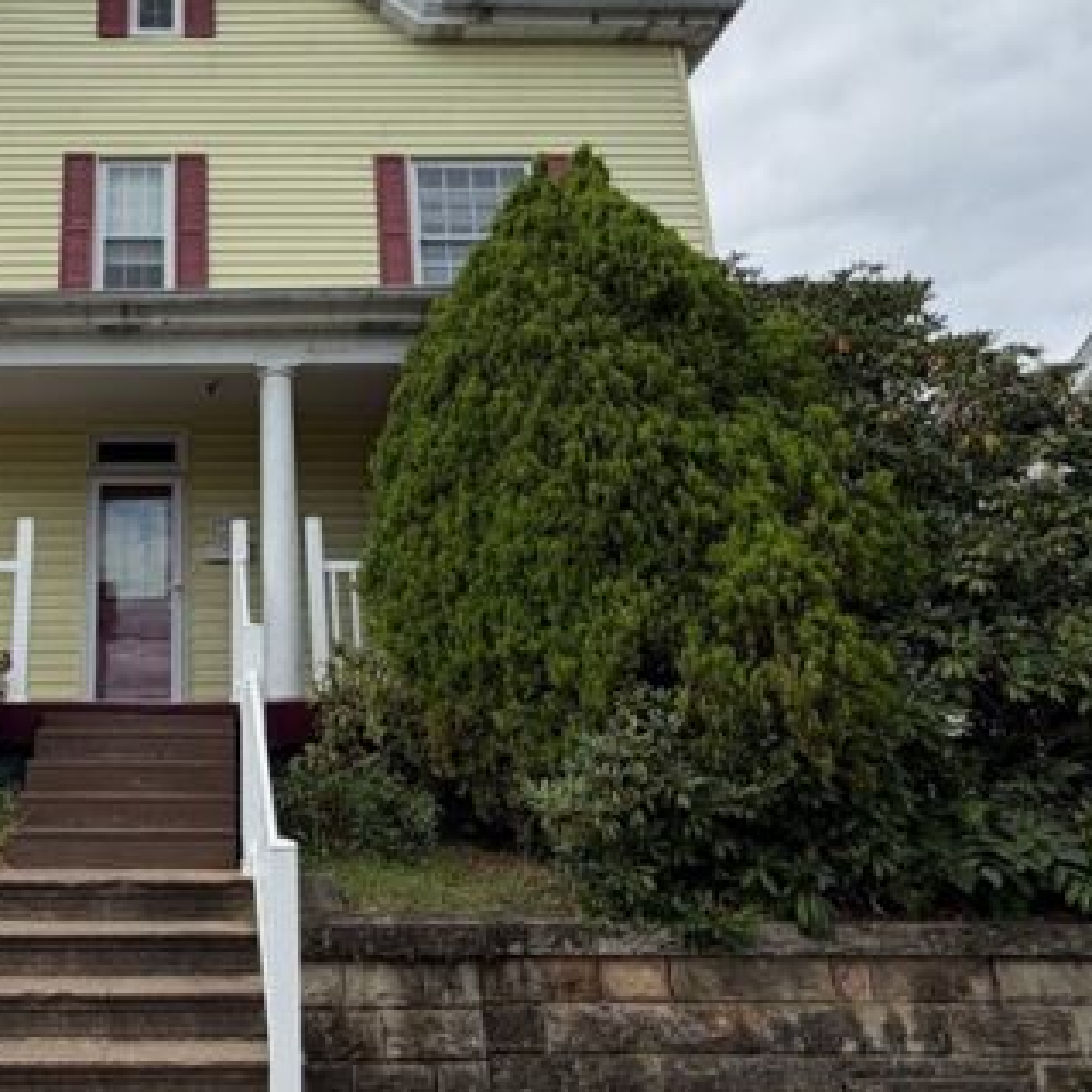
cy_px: 448
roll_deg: +0.6
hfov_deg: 49.0
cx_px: 195
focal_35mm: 31
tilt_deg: +16.0
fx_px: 1106
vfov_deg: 52.2
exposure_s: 1/1105
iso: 20
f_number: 2.2
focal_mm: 2.22
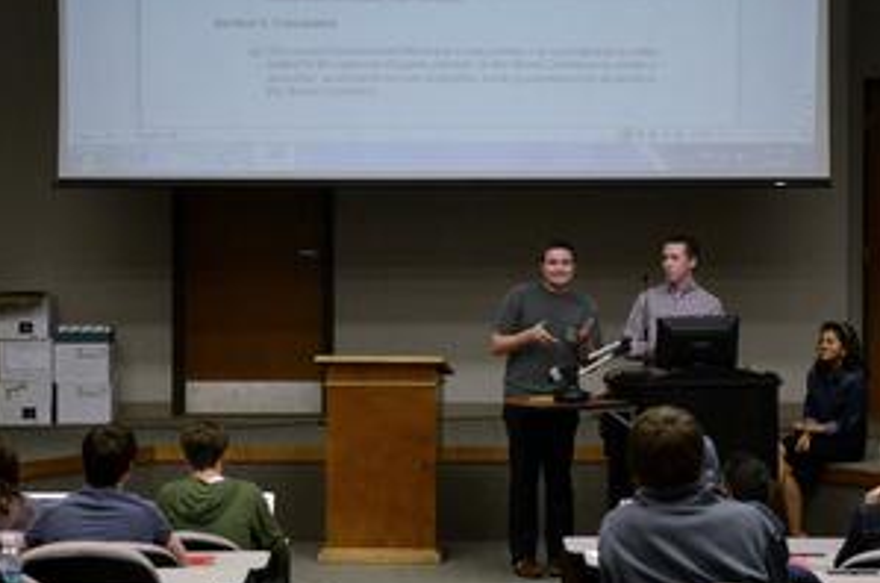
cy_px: 309
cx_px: 462
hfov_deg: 18.1
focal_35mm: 113
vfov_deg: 12.1
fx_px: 2756
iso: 3200
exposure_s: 1/125
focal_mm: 50
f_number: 5
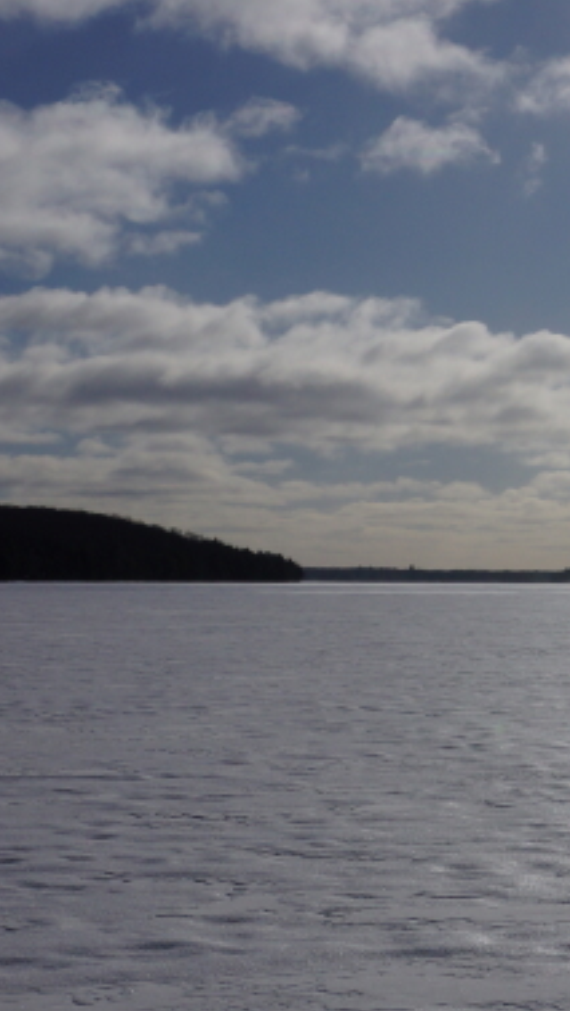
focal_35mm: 83
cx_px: 648
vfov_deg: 25.6
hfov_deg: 14.2
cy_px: 441
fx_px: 2227
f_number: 13
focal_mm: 20
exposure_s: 1/400
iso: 100
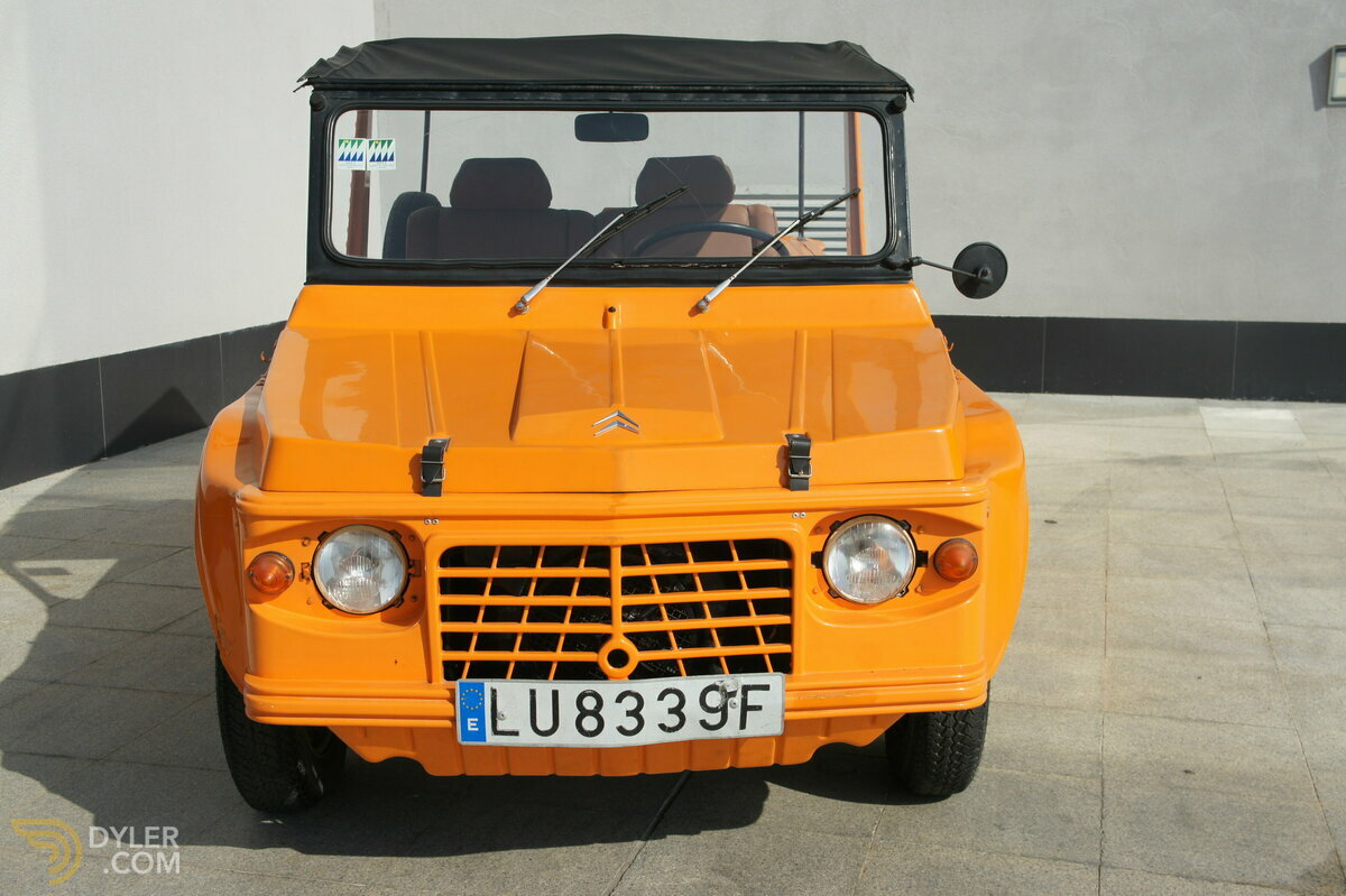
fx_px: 1570
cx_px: 673
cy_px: 448
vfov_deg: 31.9
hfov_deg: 46.4
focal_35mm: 42
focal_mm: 28
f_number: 8
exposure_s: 1/640
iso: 200
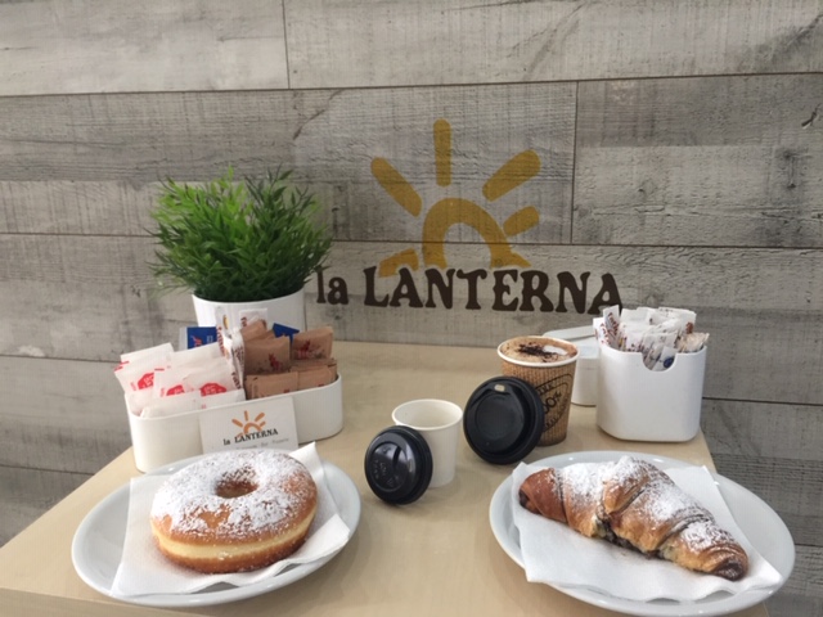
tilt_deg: -13.7
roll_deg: -0.1
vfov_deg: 48.2
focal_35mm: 29
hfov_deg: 61.7
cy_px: 308
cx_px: 412
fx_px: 689
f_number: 2.2
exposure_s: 1/17
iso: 100
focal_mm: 4.15
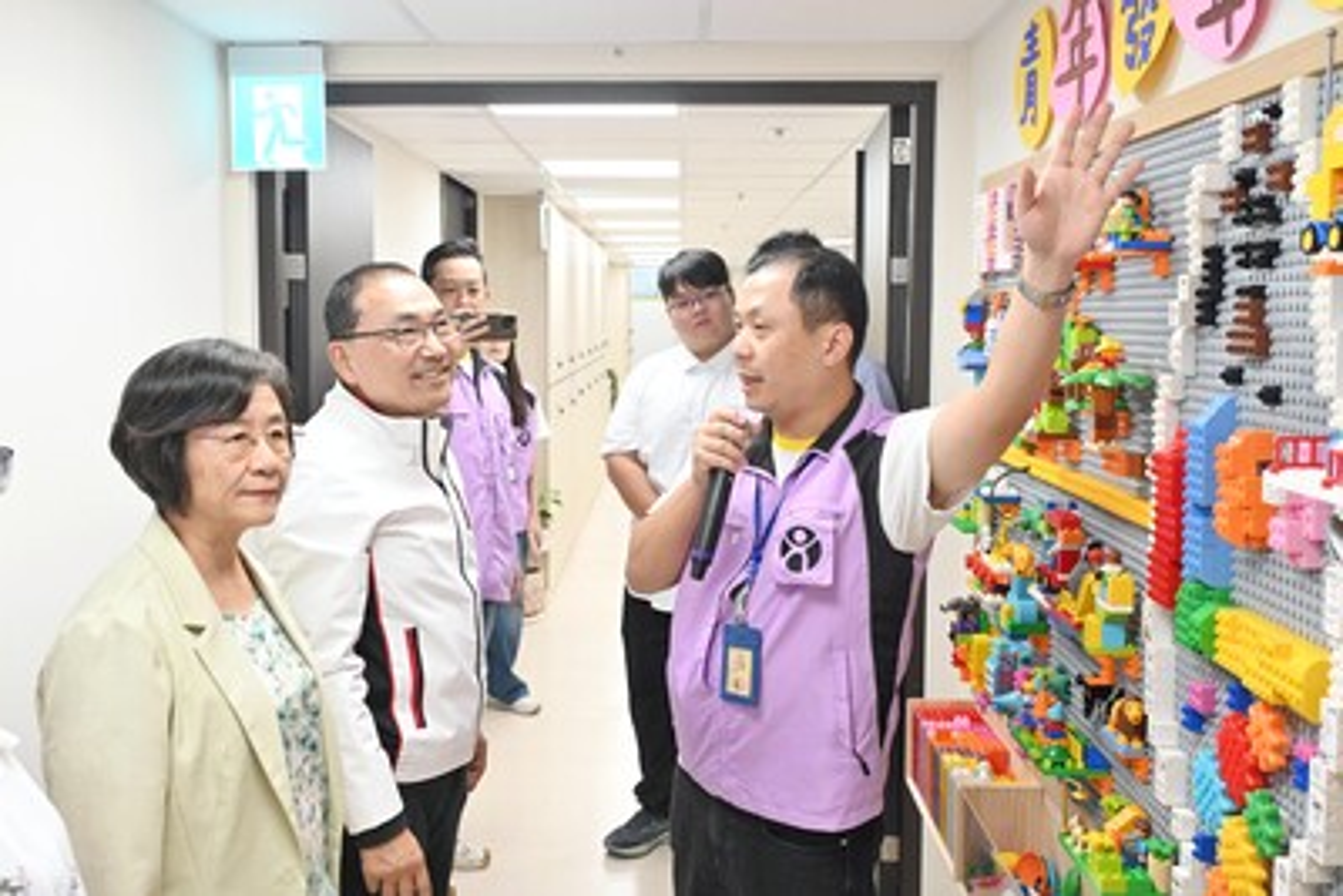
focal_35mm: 30
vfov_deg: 43.6
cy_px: 448
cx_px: 672
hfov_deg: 61.9
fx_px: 1120
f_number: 5
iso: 1000
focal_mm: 30
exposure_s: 1/125
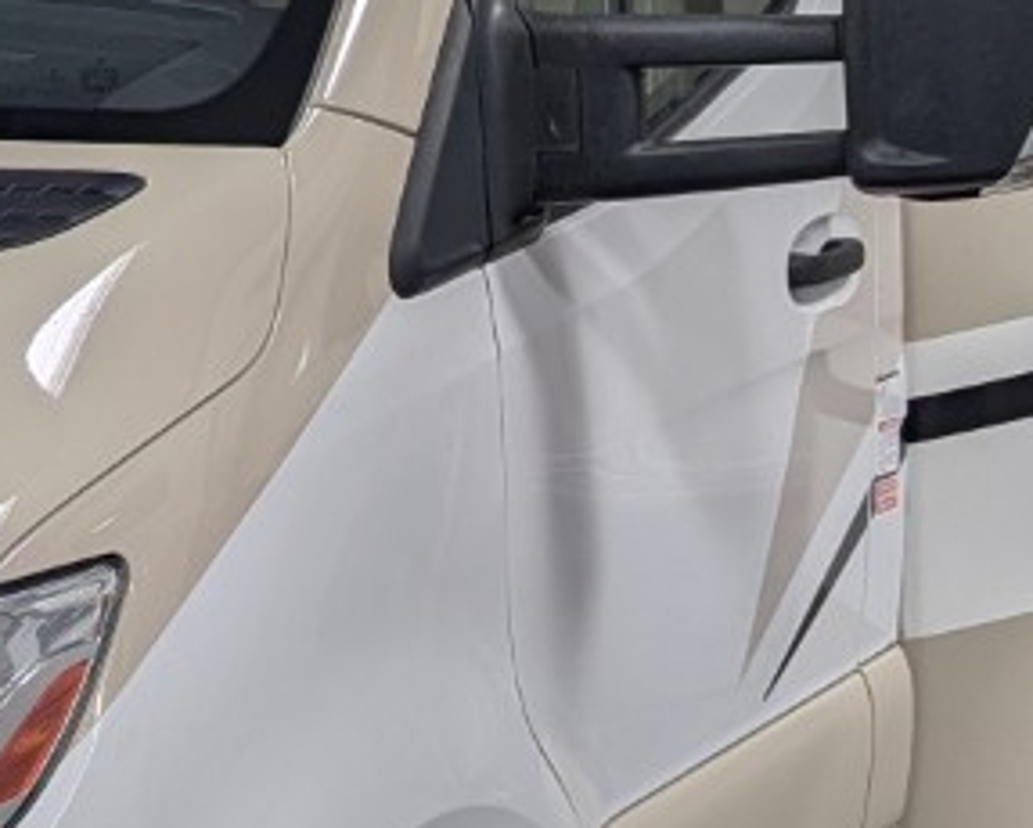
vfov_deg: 13.5
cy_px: 259
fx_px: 3488
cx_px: 41
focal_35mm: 114
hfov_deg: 16.6
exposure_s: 1/135
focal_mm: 6.81
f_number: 1.85
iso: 83
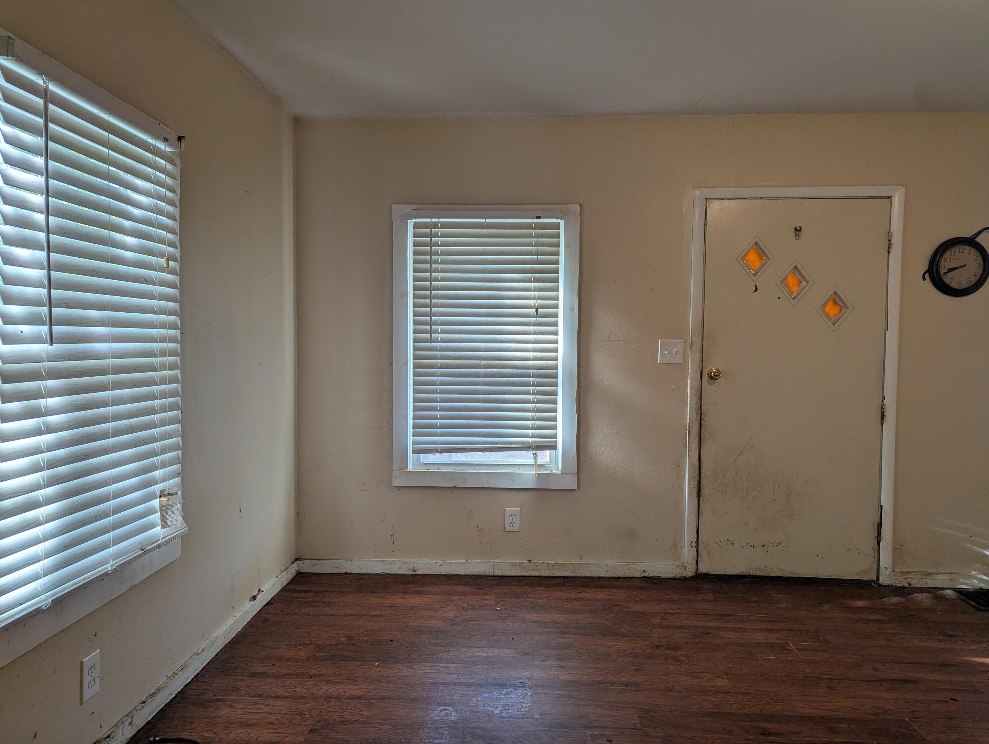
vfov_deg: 56.9
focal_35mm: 24
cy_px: 372
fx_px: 687
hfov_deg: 71.5
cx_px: 494
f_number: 1.85
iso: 72
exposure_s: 1/120
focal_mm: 6.81
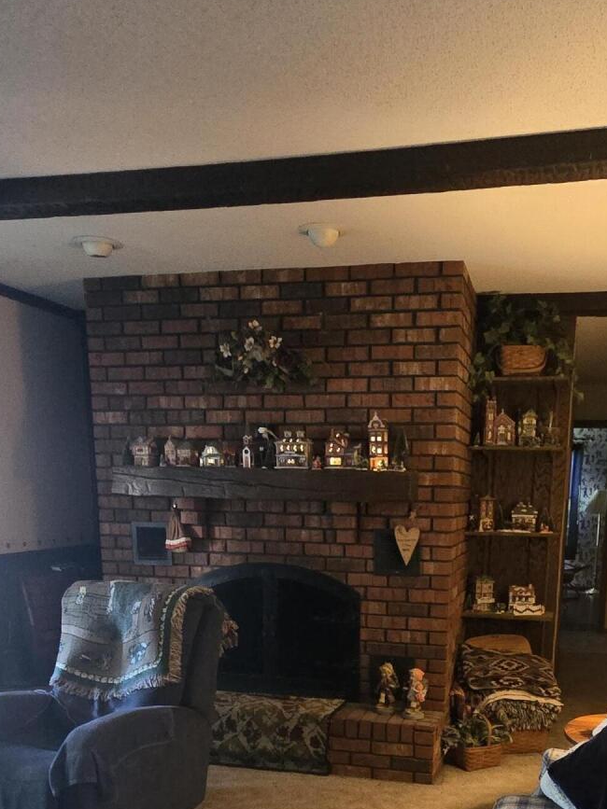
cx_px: 394
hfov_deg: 46.2
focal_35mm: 30
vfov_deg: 55.1
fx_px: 702
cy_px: 666
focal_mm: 2.2
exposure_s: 1/60
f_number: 2.2
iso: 1000
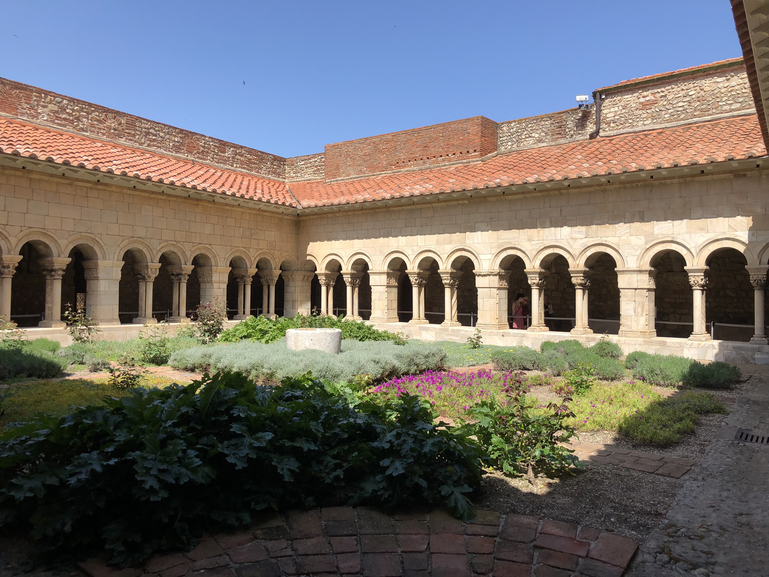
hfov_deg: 63.4
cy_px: 288
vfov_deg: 49.7
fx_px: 622
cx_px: 384
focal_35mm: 28
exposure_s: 1/1656
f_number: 1.8
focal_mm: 4
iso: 20
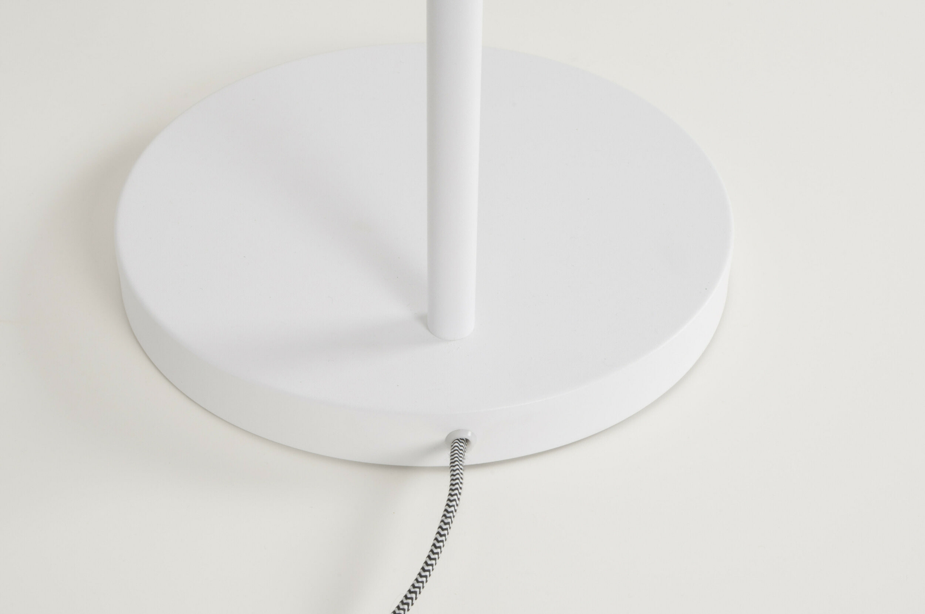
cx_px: 462
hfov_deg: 36.9
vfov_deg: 25.0
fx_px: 1386
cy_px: 307
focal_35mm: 54
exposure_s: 1/100
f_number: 22
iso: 200
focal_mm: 36
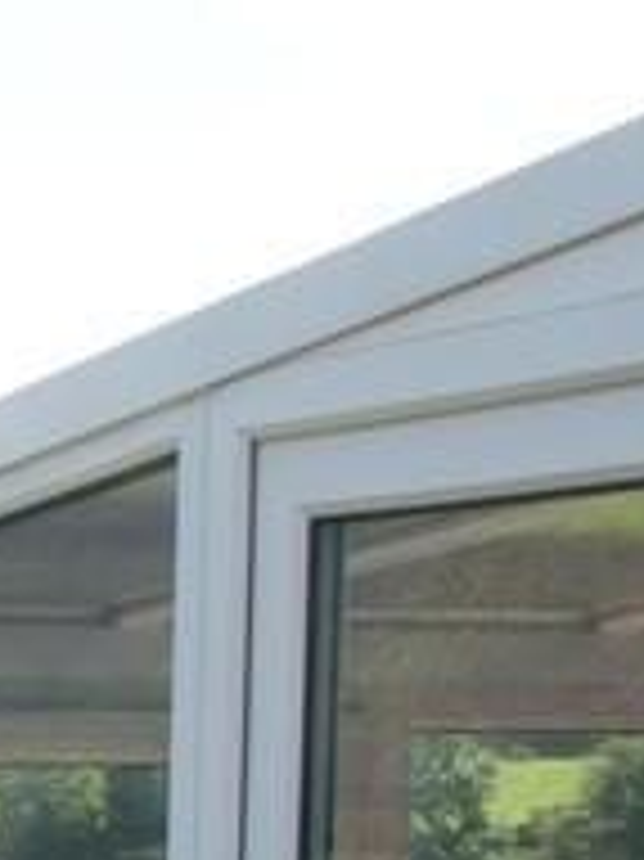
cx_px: -1031
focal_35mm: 124
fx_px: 3079
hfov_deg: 10.0
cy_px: 1276
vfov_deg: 14.8
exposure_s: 1/80
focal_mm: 16
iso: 100
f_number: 10
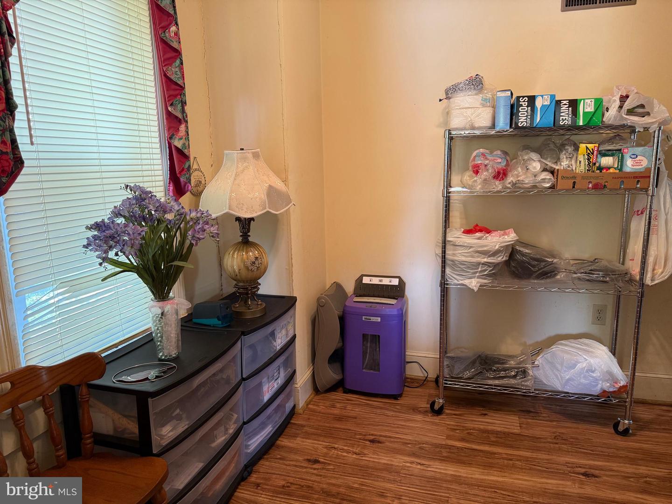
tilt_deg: -9.8
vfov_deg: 56.8
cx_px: 336
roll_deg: +1.3
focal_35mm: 24
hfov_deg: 71.6
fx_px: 466
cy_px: 252
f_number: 1.78
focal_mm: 6.76
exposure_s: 1/60
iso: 200
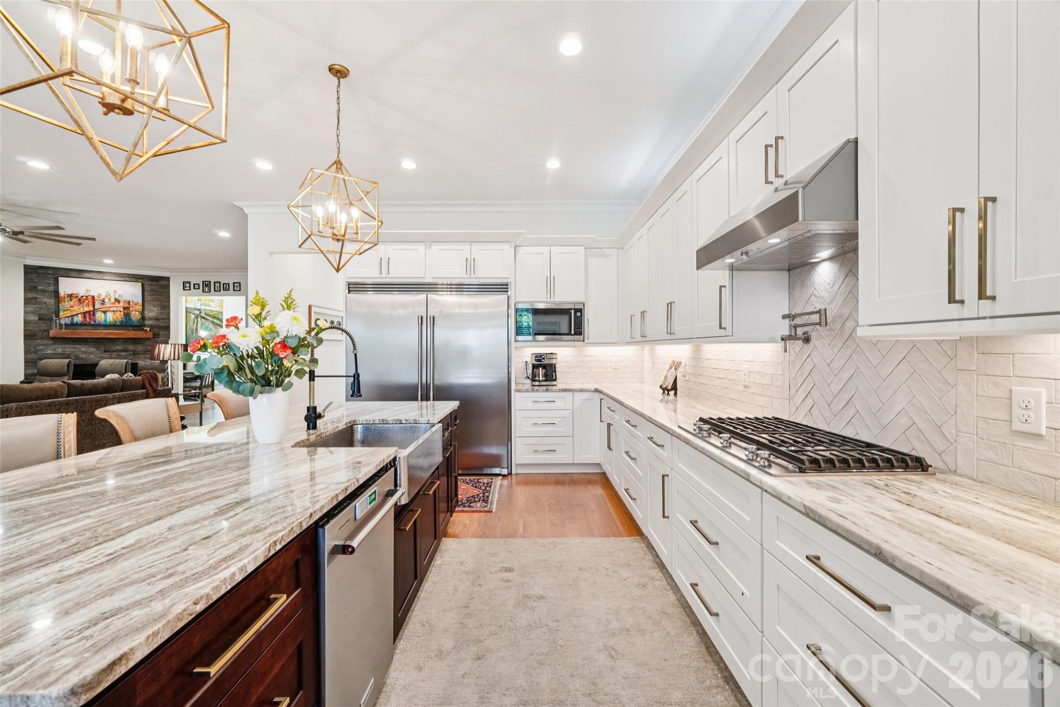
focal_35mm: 15
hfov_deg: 100.4
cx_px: 530
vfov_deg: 77.3
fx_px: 442
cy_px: 354
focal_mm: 10
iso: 400
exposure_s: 1/15
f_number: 8
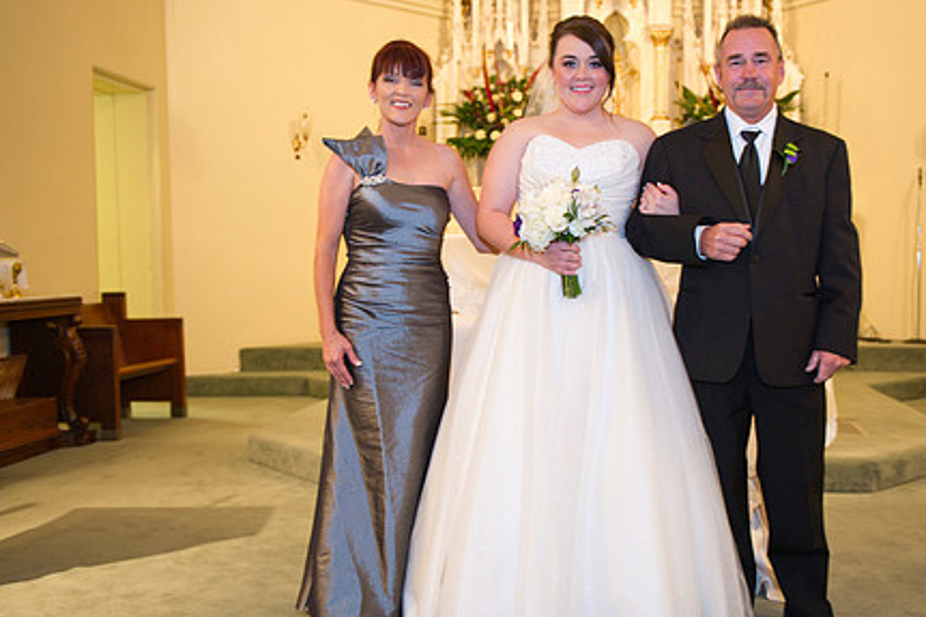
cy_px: 327
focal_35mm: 39
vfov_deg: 34.2
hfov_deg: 49.3
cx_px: 556
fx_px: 1003
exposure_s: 1/60
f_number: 2.8
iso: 1250
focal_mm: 29
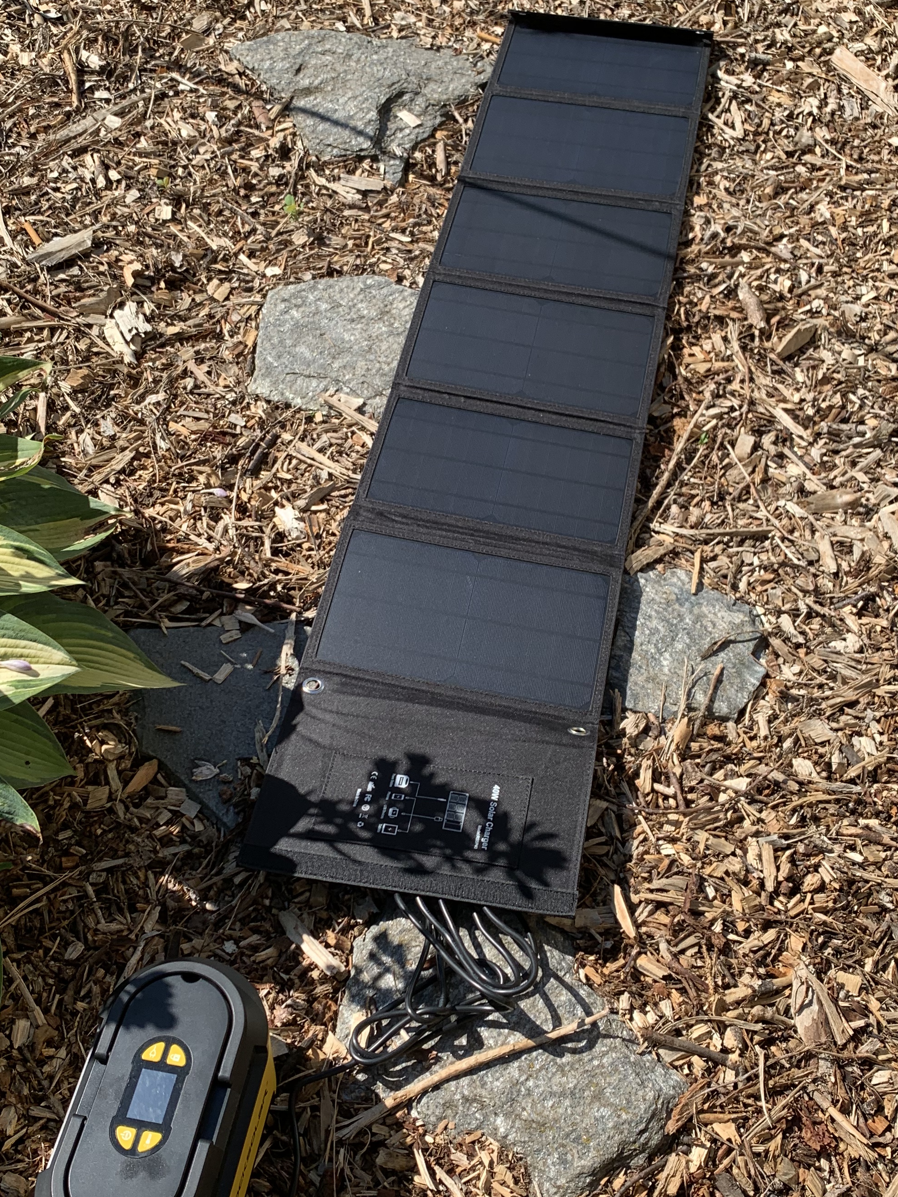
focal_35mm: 40
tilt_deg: -53.2
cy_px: 642
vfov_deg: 46.8
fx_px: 1383
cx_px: 440
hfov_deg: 36.0
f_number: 1.8
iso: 25
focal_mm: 4.25
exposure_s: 1/1490
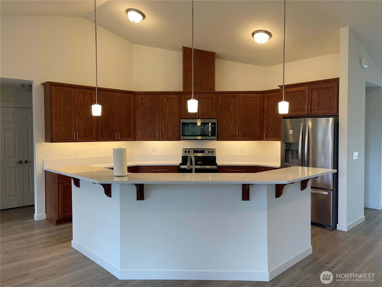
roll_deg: +0.6
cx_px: 191
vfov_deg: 54.9
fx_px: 276
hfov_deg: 69.4
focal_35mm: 25
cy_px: 144
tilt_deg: -1.7
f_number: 1.6
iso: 100
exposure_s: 1/120
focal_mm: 5.1
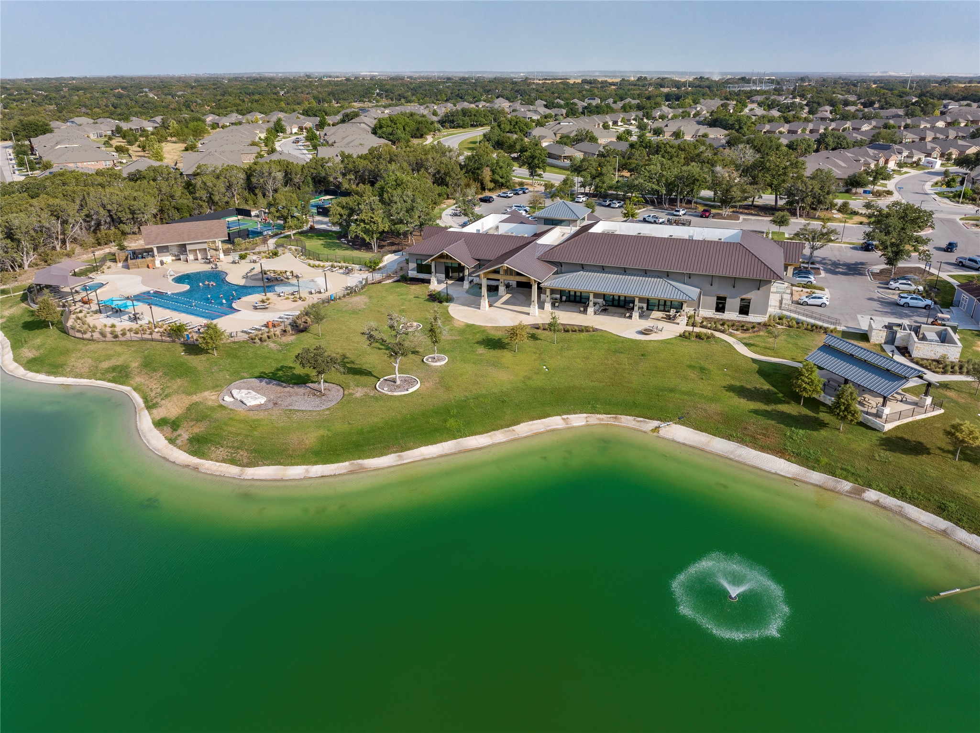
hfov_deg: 71.6
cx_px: 490
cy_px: 366
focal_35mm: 24
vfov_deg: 56.8
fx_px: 679
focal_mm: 12.29
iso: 100
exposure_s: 1/800
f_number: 5
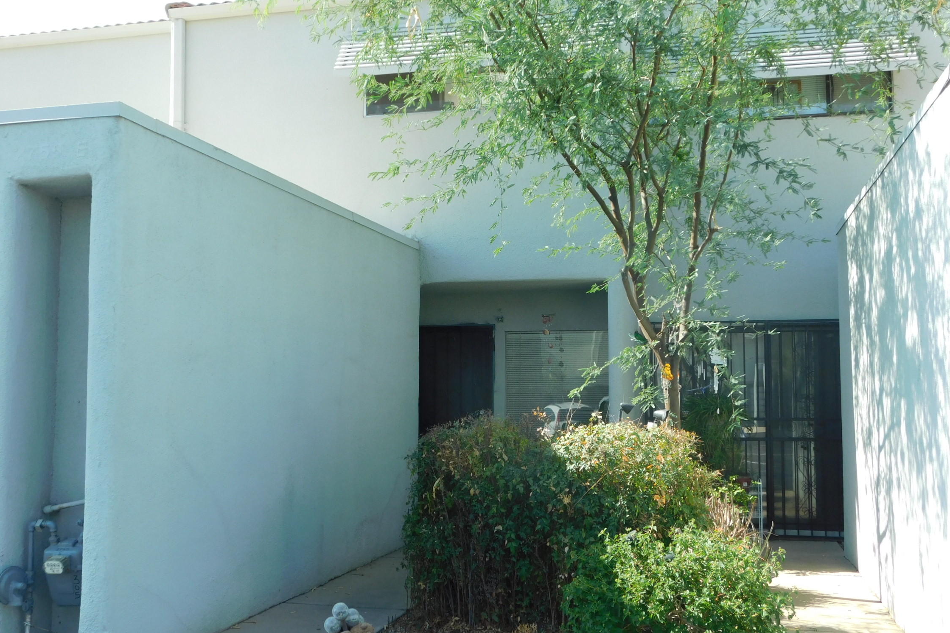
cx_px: 481
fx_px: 1003
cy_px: 323
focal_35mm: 38
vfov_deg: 35.0
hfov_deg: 50.7
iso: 125
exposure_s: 1/400
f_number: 3.5
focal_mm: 6.3
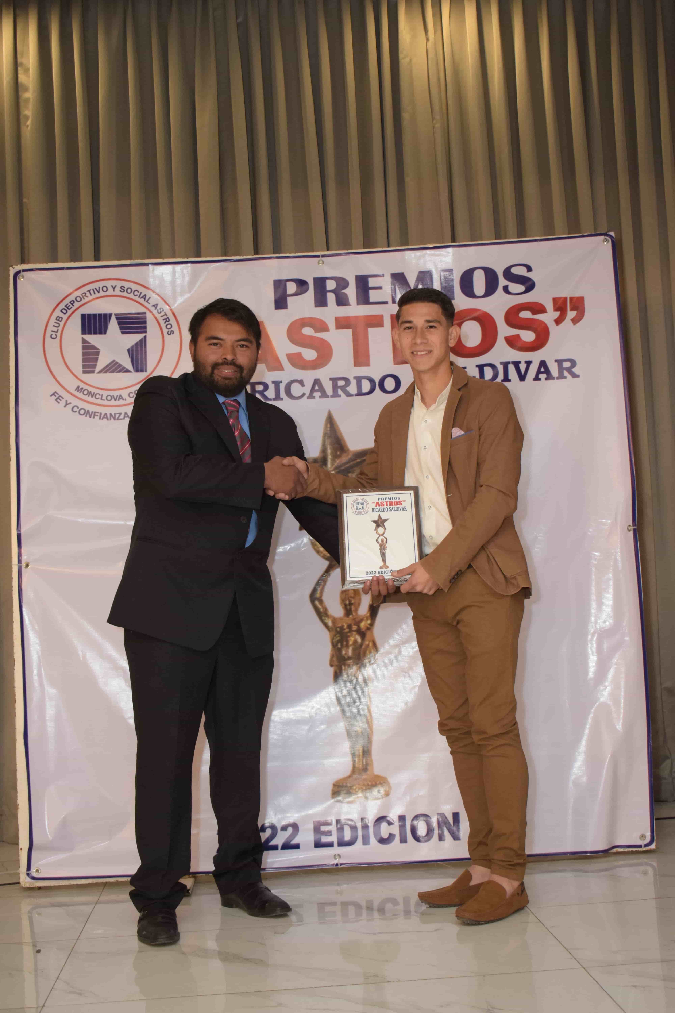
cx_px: 338
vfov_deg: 42.3
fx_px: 1308
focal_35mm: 46
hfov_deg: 28.9
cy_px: 506
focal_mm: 31
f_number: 5
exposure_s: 1/60
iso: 1600
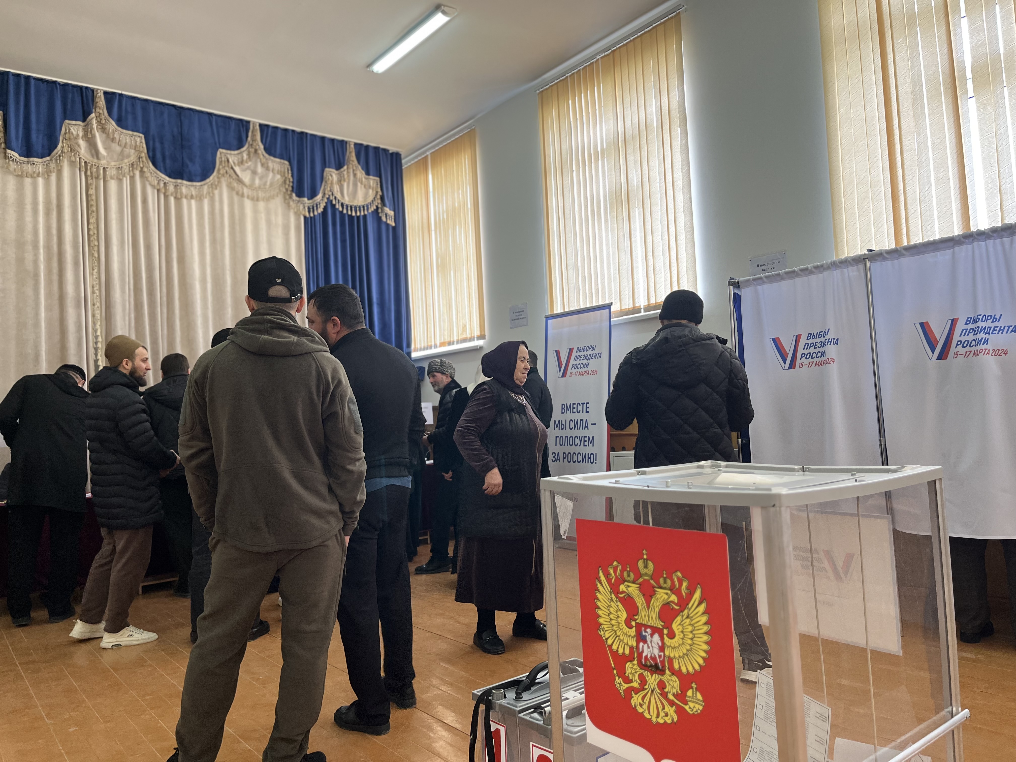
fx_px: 763
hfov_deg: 67.3
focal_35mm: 26
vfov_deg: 53.1
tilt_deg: +1.5
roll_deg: +3.5
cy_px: 381
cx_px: 508
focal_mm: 5.1
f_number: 1.6
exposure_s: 1/100
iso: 125
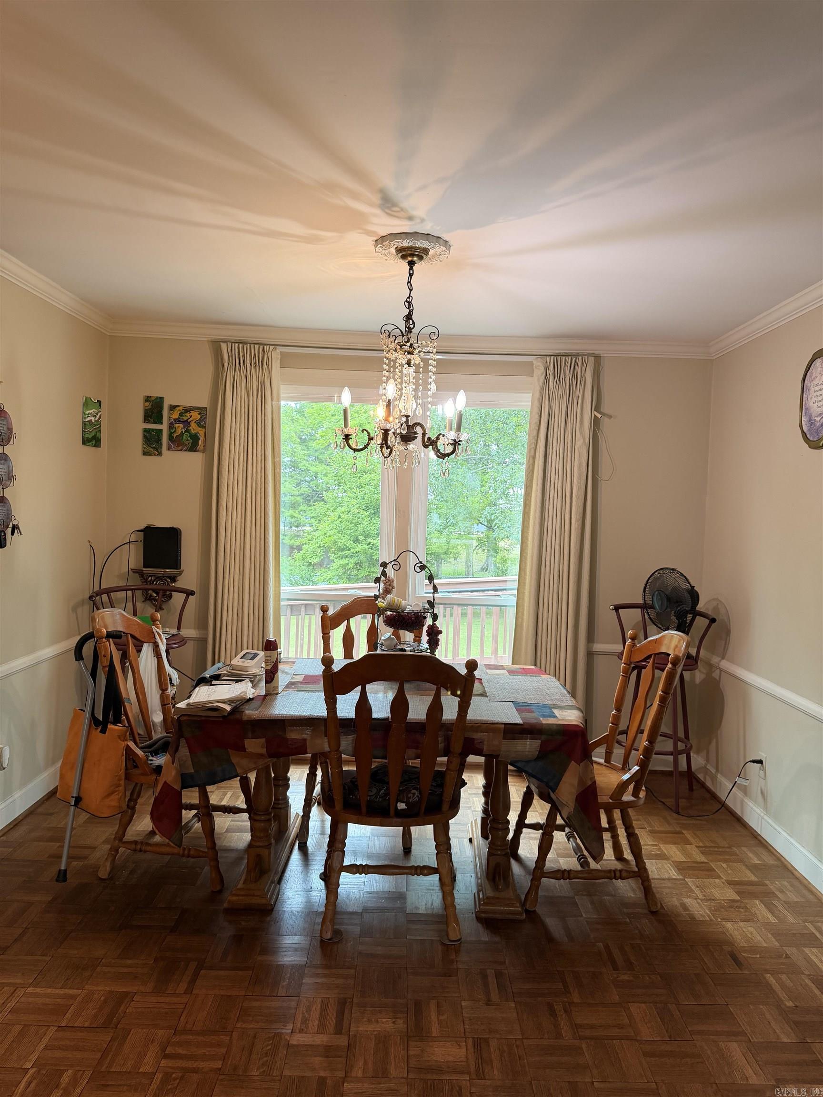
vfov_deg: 71.6
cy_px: 548
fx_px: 761
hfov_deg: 56.8
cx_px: 412
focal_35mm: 24
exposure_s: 1/60
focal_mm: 6.76
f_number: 1.78
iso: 200
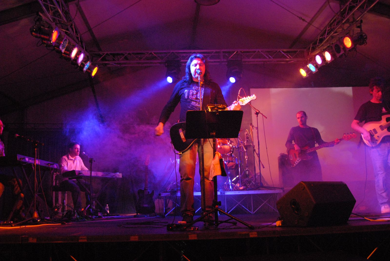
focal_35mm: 36
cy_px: 130
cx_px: 195
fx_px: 390
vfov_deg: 37.0
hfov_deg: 53.1
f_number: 4
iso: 1600
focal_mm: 24
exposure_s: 1/60
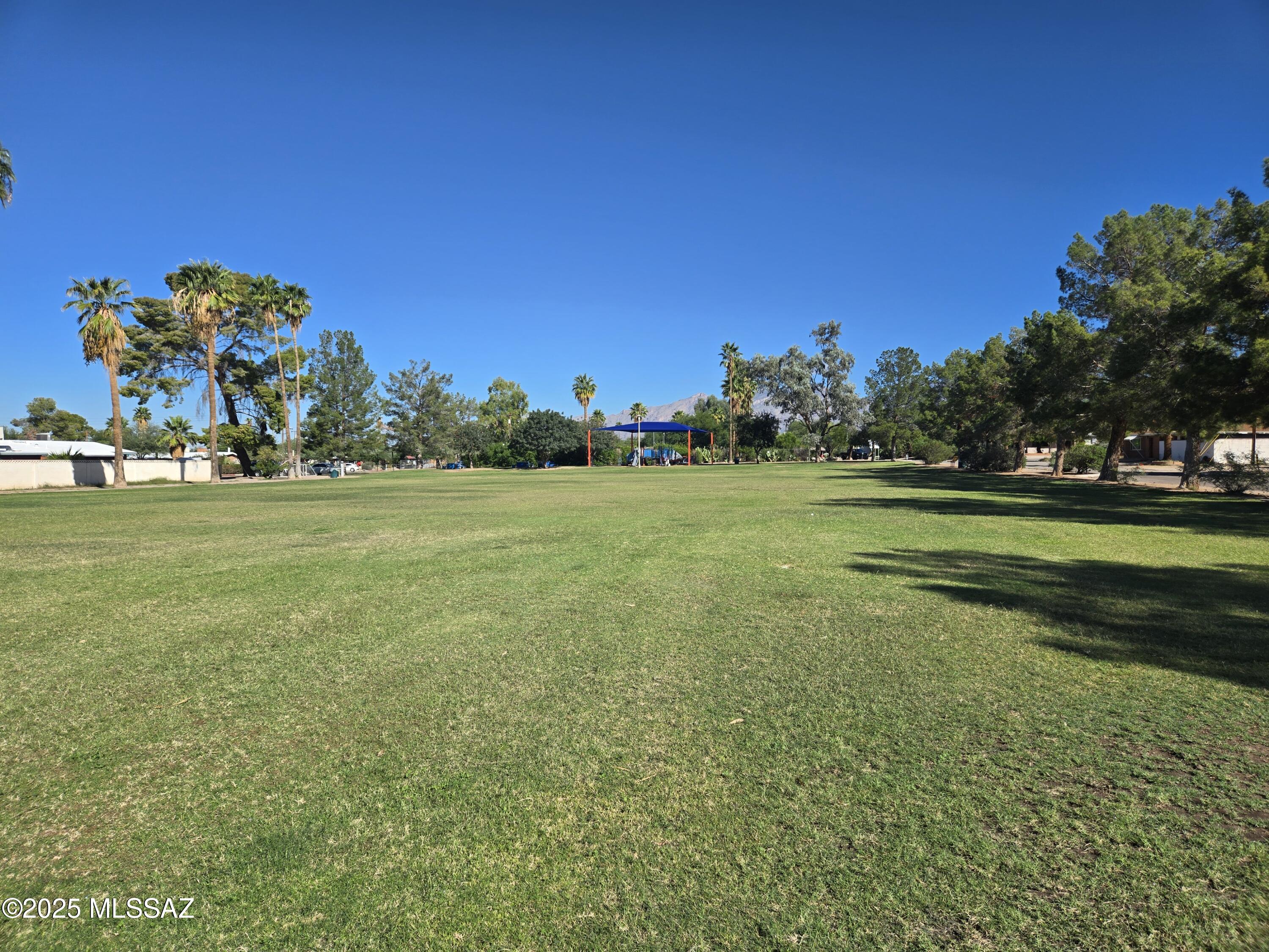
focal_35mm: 23
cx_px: 634
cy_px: 476
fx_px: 843
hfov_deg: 73.9
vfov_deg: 58.9
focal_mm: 5.4
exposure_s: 1/2198
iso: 25
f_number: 1.8
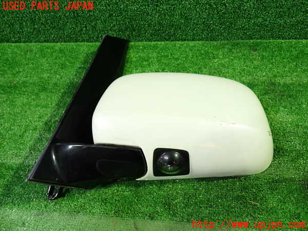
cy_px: 116
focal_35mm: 30
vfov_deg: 46.8
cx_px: 154
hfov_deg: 60.0
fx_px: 267
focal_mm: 5.4
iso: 320
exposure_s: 1/30
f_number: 2.3
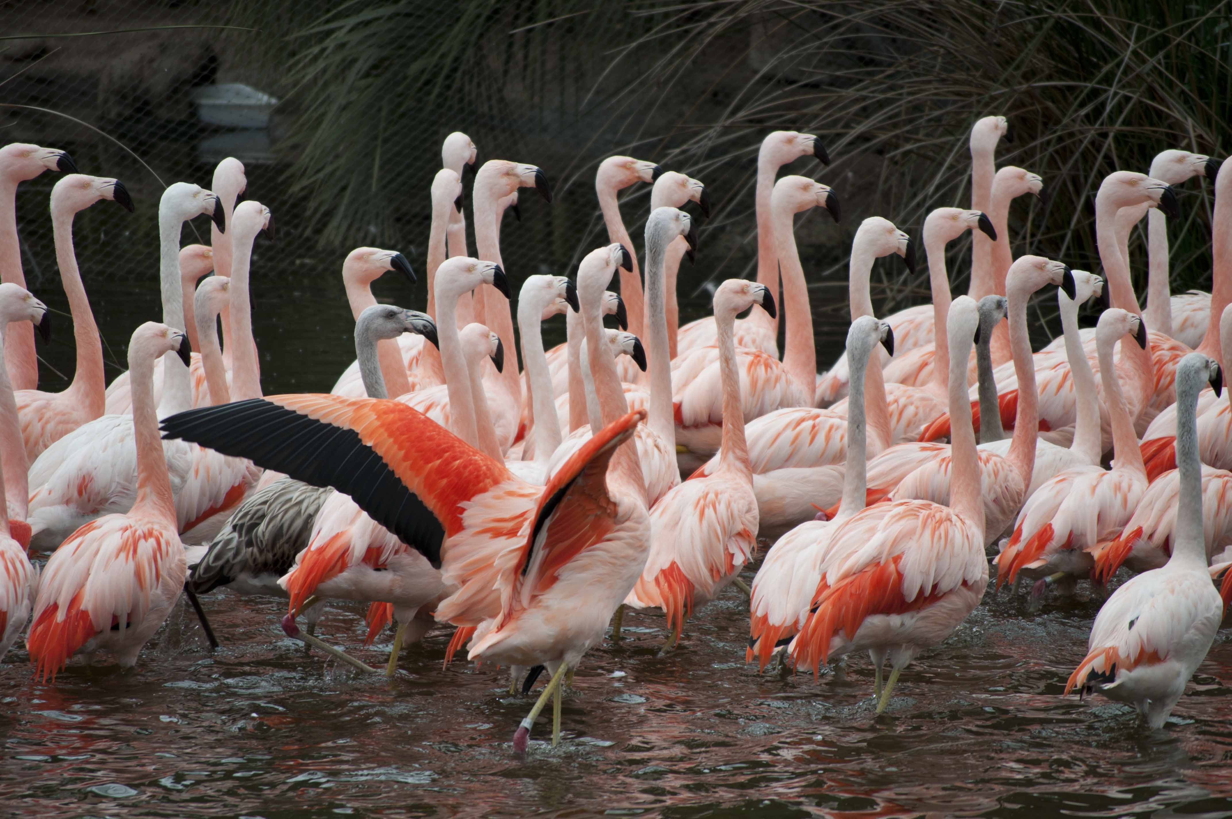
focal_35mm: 300
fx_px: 10254
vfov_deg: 4.6
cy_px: 410
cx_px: 616
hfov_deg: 6.9
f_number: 7.1
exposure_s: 1/800
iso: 200
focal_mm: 200
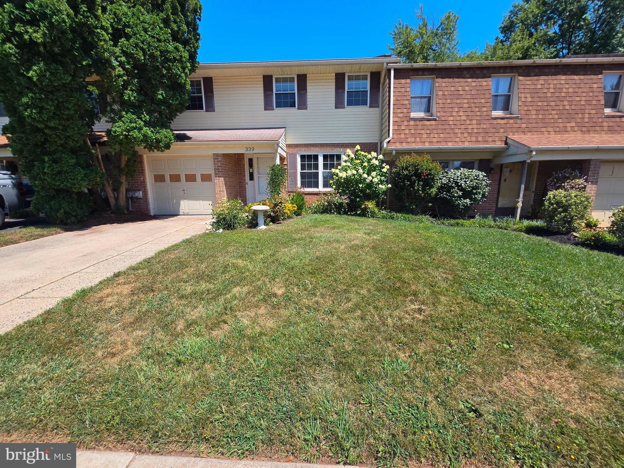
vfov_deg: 89.9
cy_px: 234
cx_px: 312
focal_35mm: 13
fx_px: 234
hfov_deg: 106.2
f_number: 2.2
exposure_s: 1/1874
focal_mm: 2.2
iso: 50
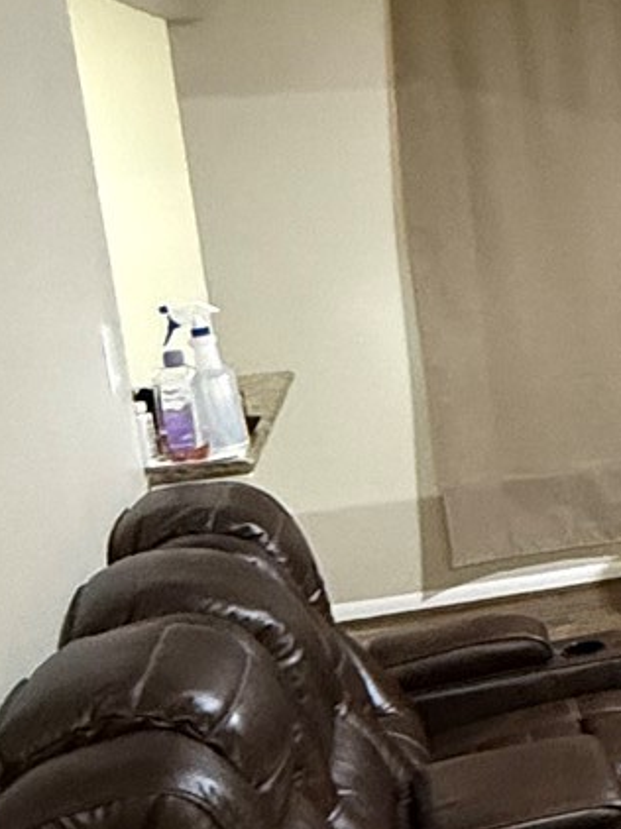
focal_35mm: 68
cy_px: 391
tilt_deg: -10.2
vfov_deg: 28.6
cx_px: 1075
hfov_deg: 17.9
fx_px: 1628
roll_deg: +2.4
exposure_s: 1/60
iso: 1000
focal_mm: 2.22
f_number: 2.2
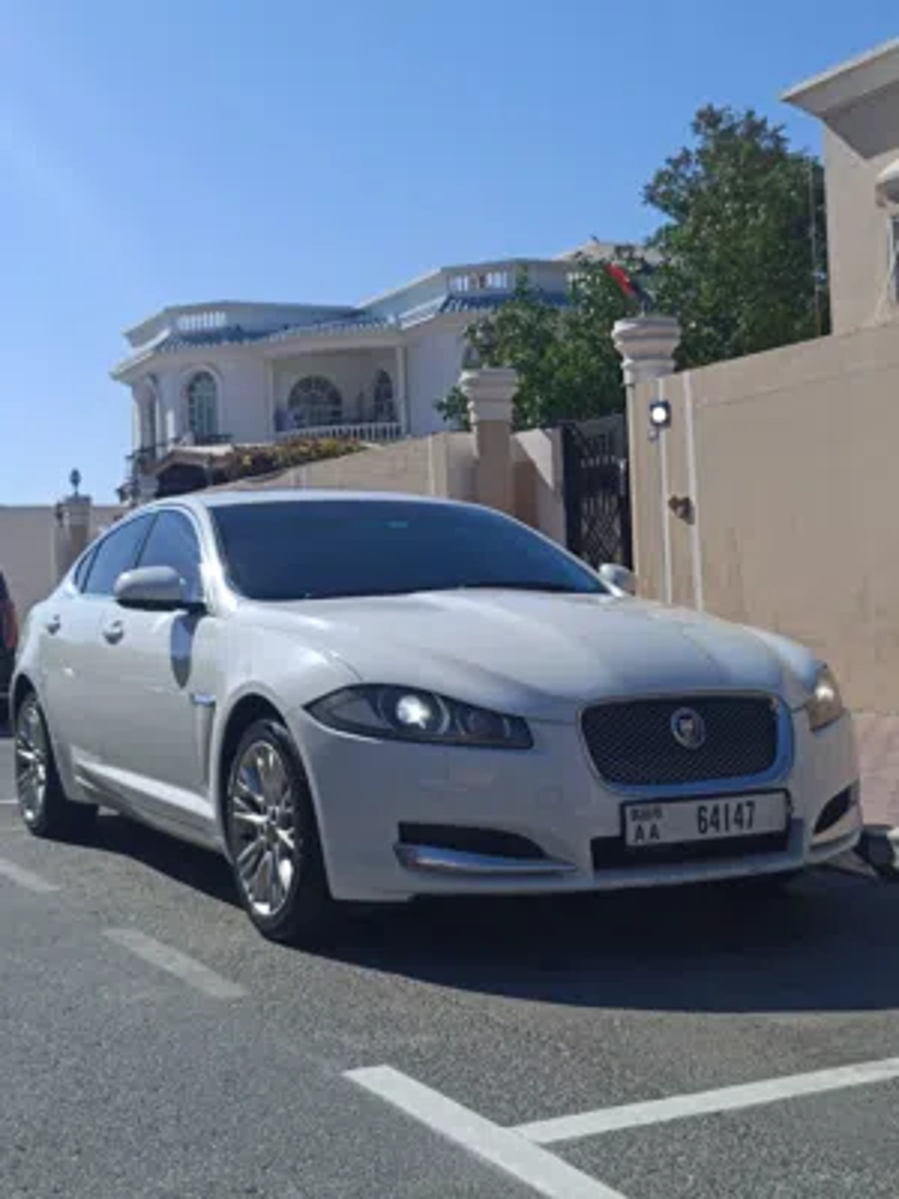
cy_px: 600
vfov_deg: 71.6
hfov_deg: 56.8
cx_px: 450
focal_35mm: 24
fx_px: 831
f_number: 1.88
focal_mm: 5.59
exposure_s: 1/4149
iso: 56
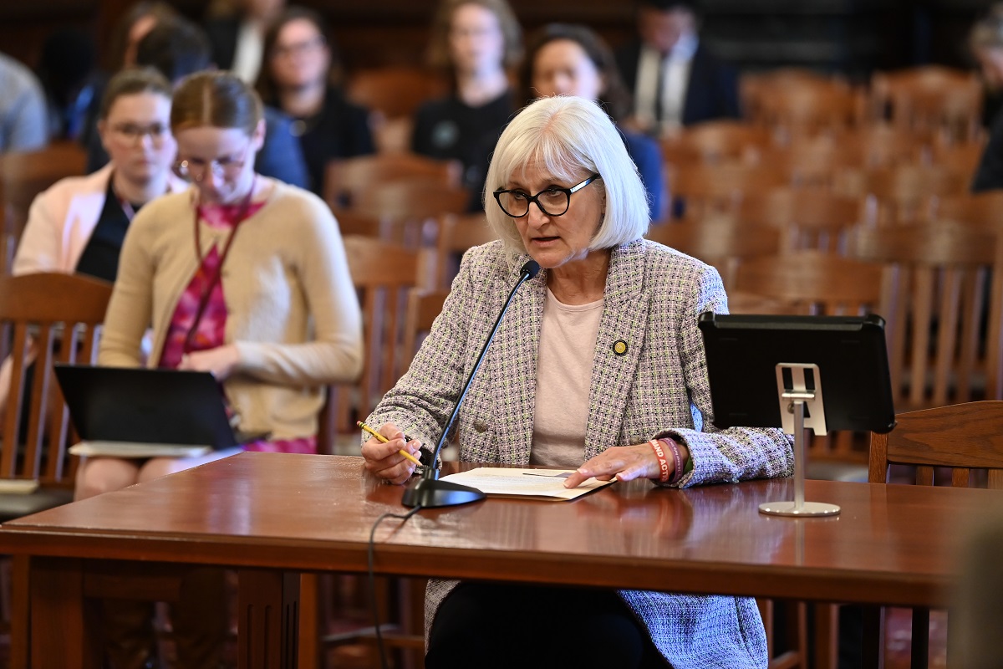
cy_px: 334
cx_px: 502
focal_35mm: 180
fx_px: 5015
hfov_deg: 11.4
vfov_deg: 7.6
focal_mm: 180
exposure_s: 1/160
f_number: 2.8
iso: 3200
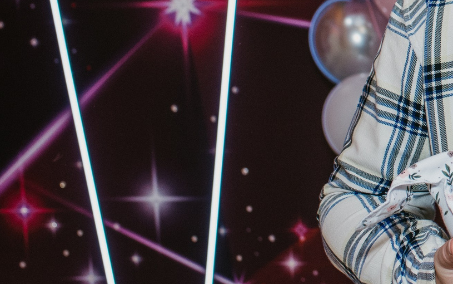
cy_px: 10
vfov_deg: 10.5
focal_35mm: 124
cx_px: 675
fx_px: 1531
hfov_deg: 15.5
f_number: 4.5
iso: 320
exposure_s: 1/160
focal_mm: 35
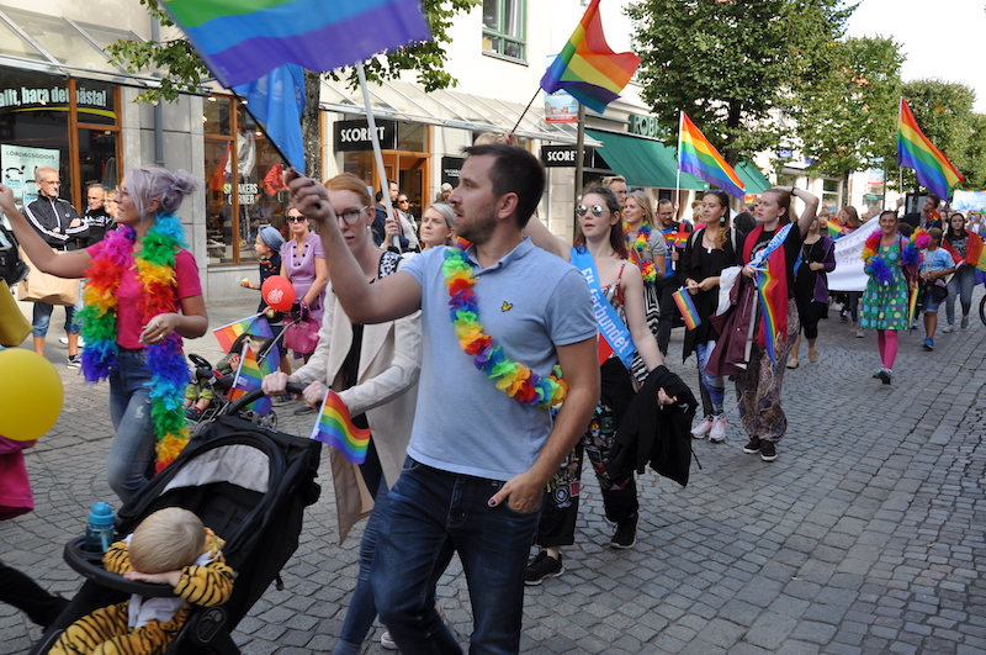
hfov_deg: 59.6
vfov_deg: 41.6
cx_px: 493
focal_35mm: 32
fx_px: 862
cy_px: 328
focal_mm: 21
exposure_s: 1/160
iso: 200
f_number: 5.6
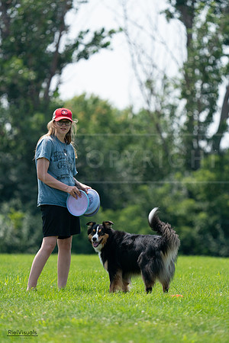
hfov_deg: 3.6
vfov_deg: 5.4
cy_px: 172
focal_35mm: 382
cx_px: 114
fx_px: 3645
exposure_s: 1/4000
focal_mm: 382
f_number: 6.3
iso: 1600
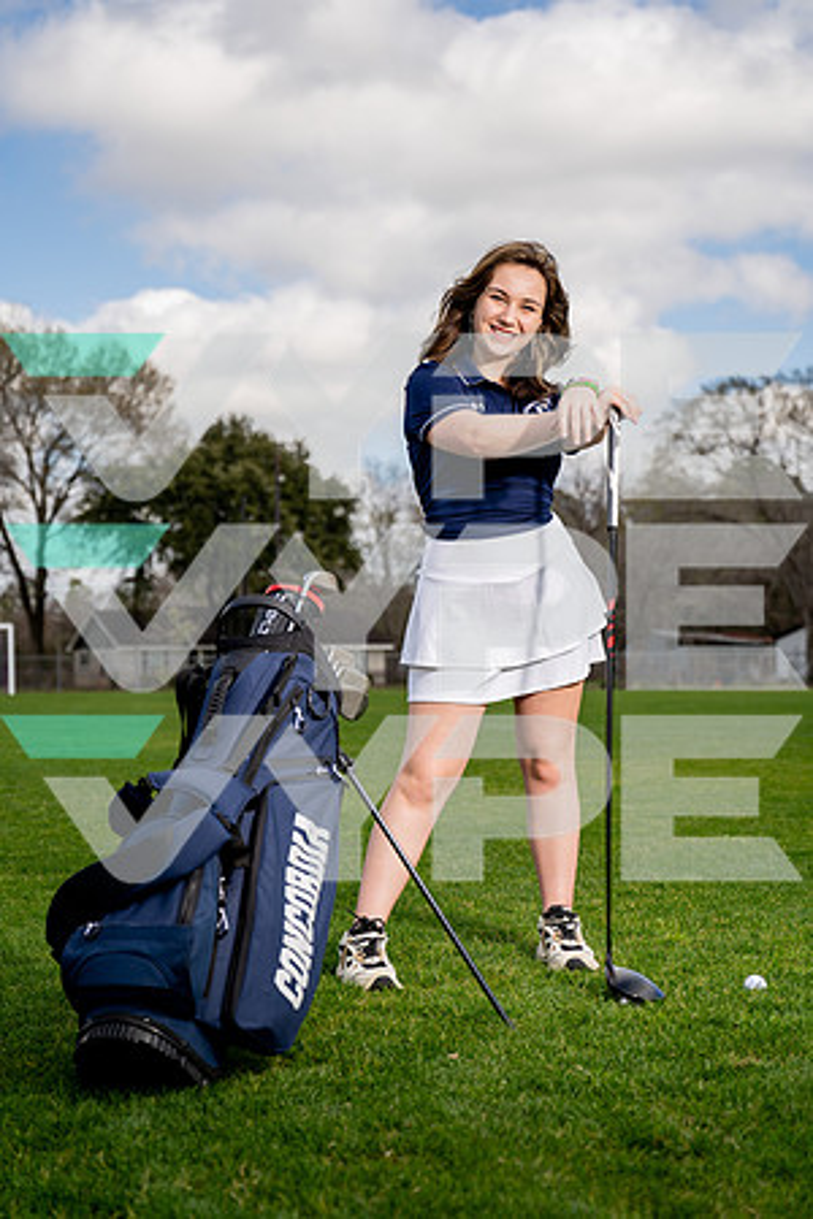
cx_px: 406
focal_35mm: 65
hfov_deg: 20.9
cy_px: 610
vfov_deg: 31.0
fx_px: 2202
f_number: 4
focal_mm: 65
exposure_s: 1/1000
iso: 100
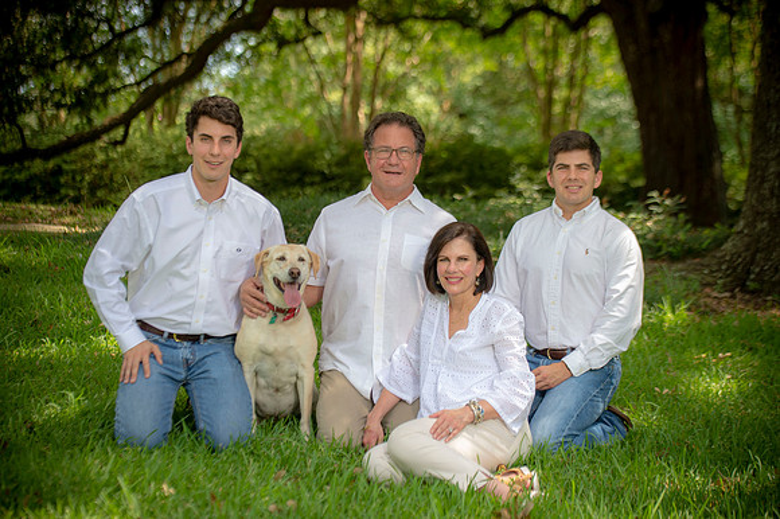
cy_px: 260
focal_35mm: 80
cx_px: 390
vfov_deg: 17.0
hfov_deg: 25.4
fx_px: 1732
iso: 100
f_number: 3.2
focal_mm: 80
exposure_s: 1/200
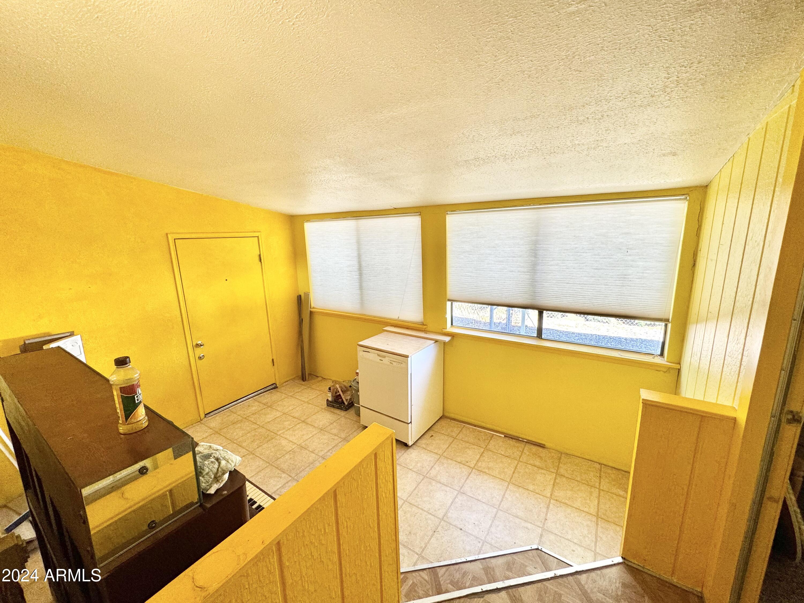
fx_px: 325
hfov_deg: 102.1
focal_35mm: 14
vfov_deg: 85.7
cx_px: 402
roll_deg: +1.7
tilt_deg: -12.1
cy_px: 302
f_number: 2.2
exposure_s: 1/120
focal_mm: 2.22
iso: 80
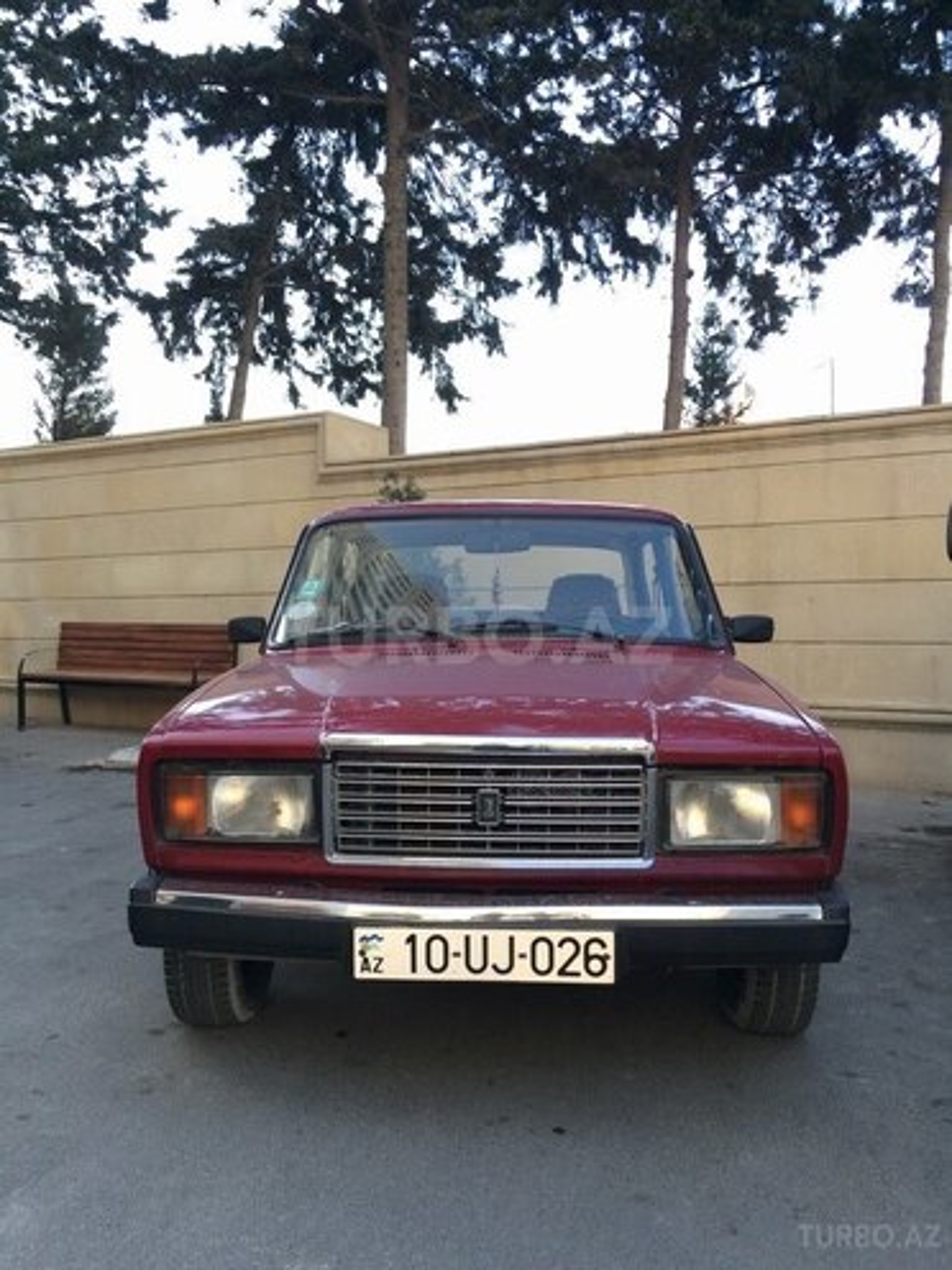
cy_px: 635
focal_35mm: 29
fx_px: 1063
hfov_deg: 48.2
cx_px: 476
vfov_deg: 61.7
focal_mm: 4.15
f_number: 2.2
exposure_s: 1/100
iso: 40
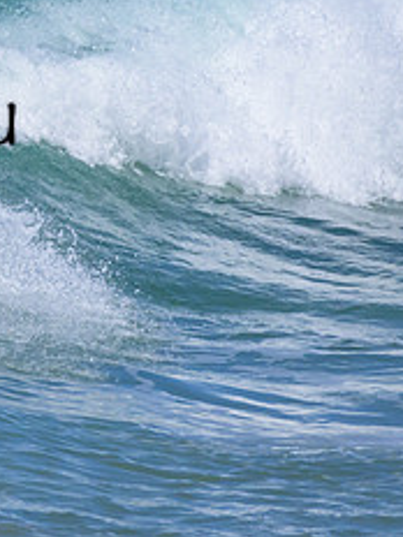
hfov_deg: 1.1
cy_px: 91
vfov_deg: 1.5
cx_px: -229
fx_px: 20505
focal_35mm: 1321
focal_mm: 550
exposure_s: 1/2000
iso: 2800
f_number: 11
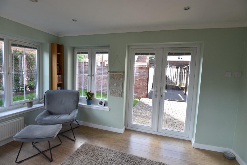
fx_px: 117
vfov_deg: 70.5
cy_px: 82
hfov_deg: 93.2
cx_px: 124
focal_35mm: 17
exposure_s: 1/125
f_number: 5.6
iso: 400
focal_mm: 17
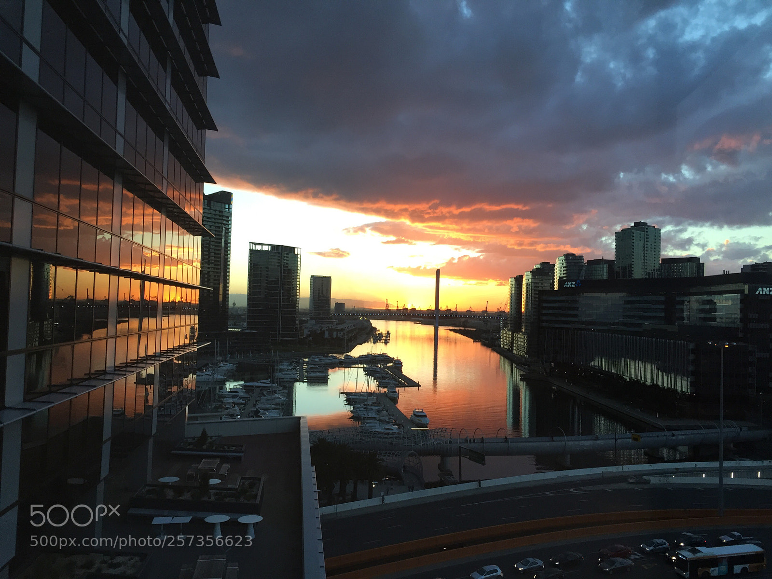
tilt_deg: +0.3
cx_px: 386
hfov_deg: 61.7
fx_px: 647
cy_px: 290
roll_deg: -1.7
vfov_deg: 48.2
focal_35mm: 29
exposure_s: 1/33
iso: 32
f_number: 2.2
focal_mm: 4.15
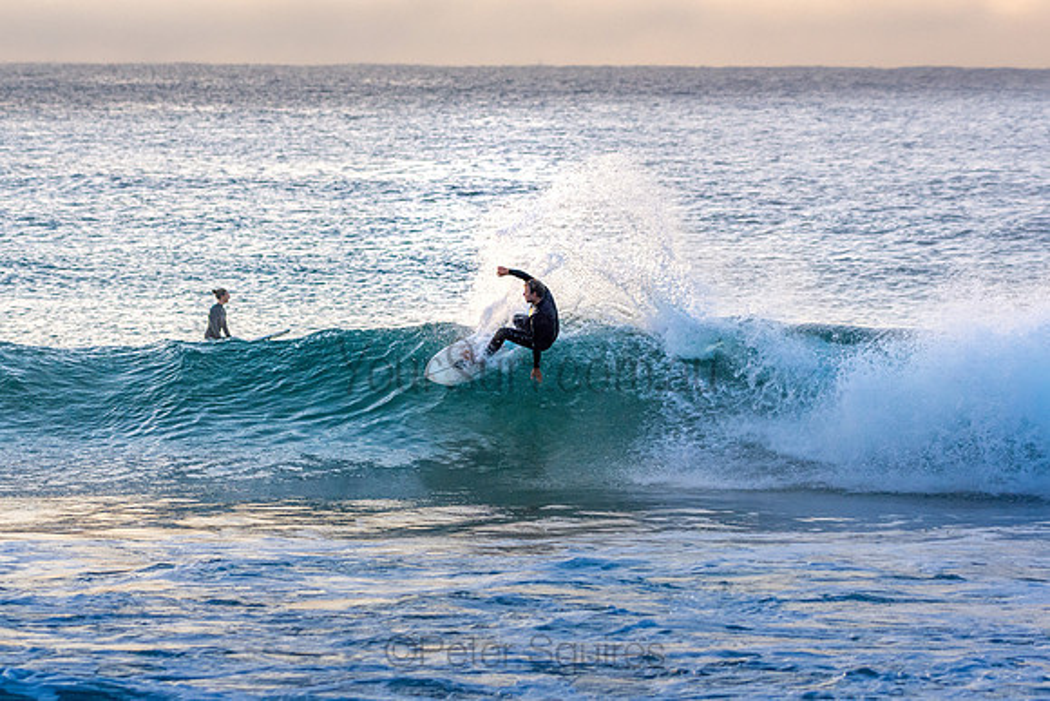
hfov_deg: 6.7
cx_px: 525
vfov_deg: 4.5
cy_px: 350
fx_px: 9010
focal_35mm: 309
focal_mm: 200
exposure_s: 1/1250
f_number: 5.6
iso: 640
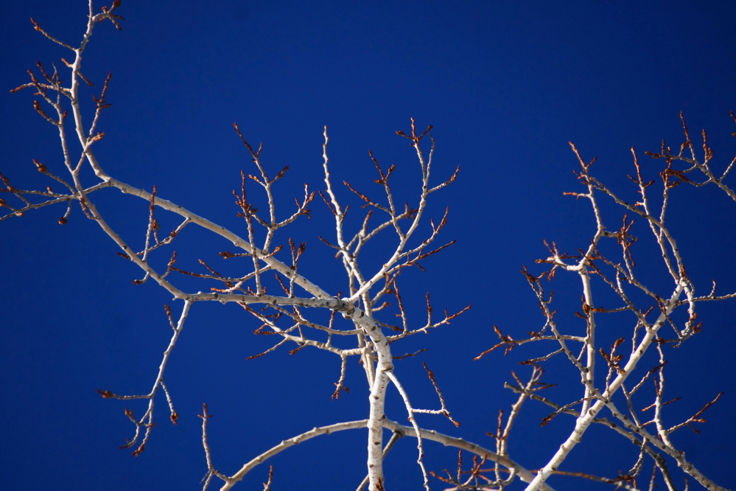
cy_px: 246
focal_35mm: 375
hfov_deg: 5.5
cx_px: 368
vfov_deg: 3.7
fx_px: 7666
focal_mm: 250
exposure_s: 1/400
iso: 400
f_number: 6.3
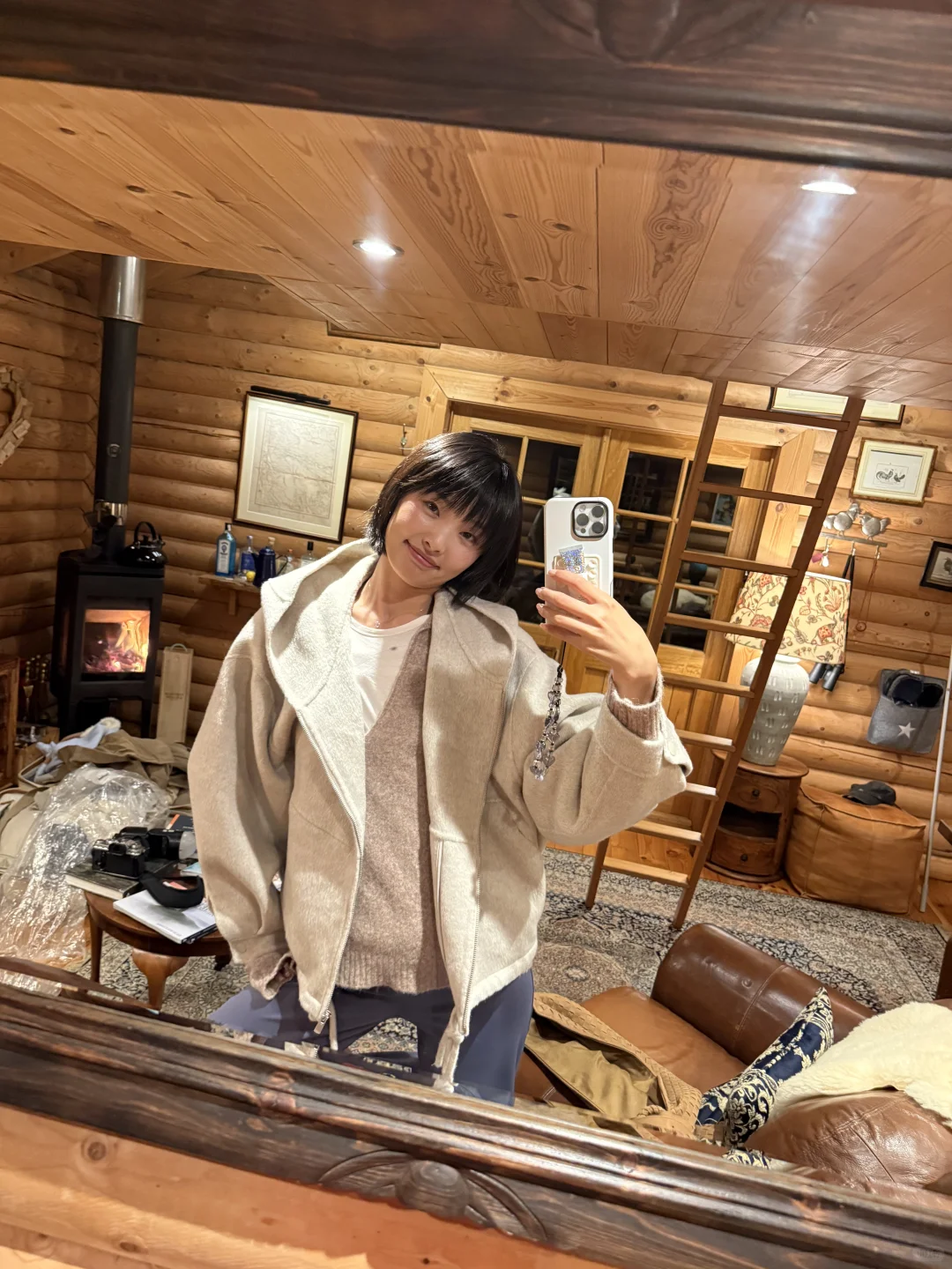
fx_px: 880
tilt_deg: -4.4
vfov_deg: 71.6
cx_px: 476
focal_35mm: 24
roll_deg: -8.4
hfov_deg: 56.8
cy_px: 634
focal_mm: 6.76
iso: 800
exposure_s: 1/42
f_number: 1.78
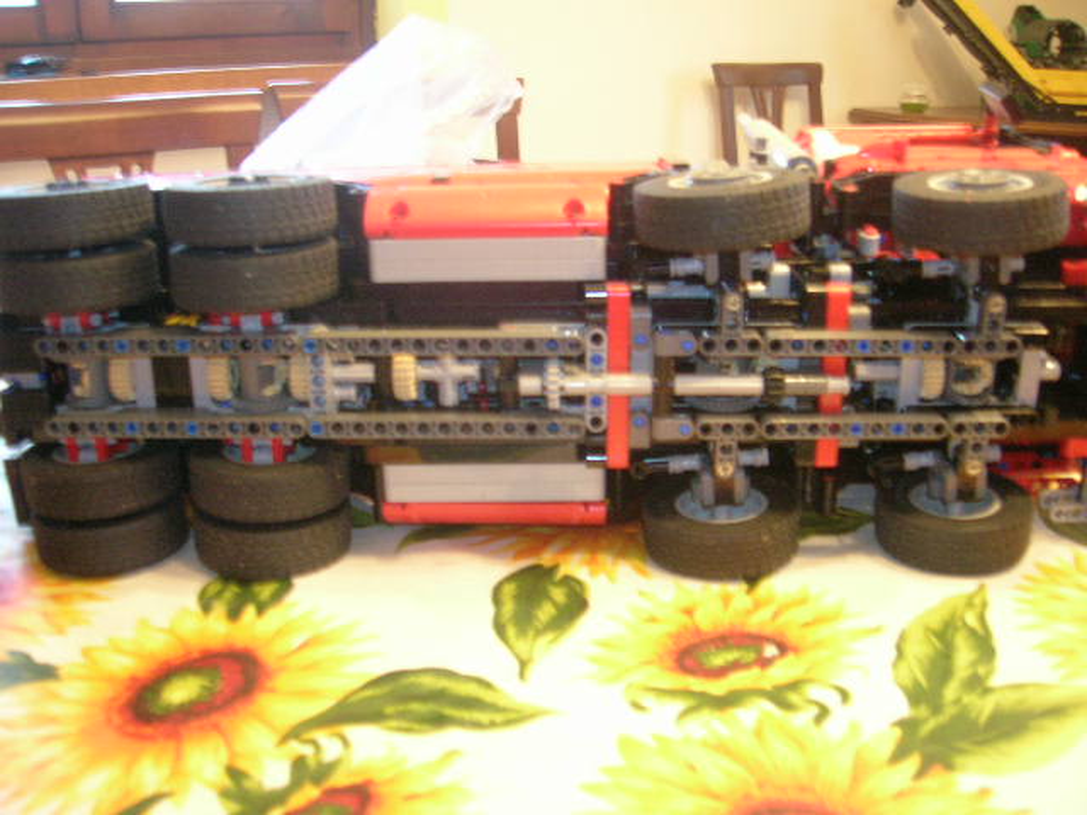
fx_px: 1068
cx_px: 544
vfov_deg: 41.8
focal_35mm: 34
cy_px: 408
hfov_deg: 54.0
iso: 200
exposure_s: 1/1.9
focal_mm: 5.7
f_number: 2.9
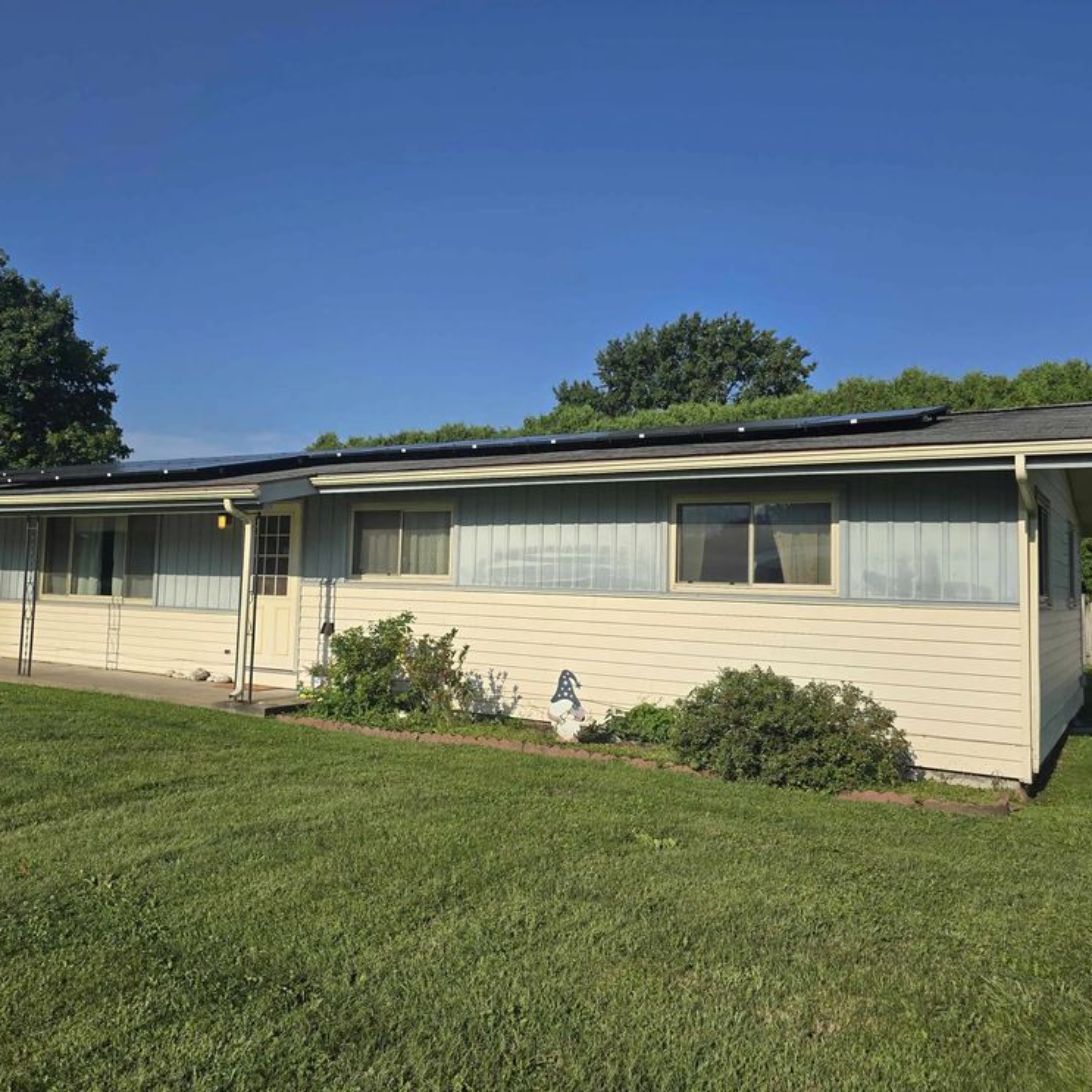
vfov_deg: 57.3
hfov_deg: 56.9
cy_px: 529
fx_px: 999
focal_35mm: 28
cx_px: 441
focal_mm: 6.3
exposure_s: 1/1290
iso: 12
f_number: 1.7
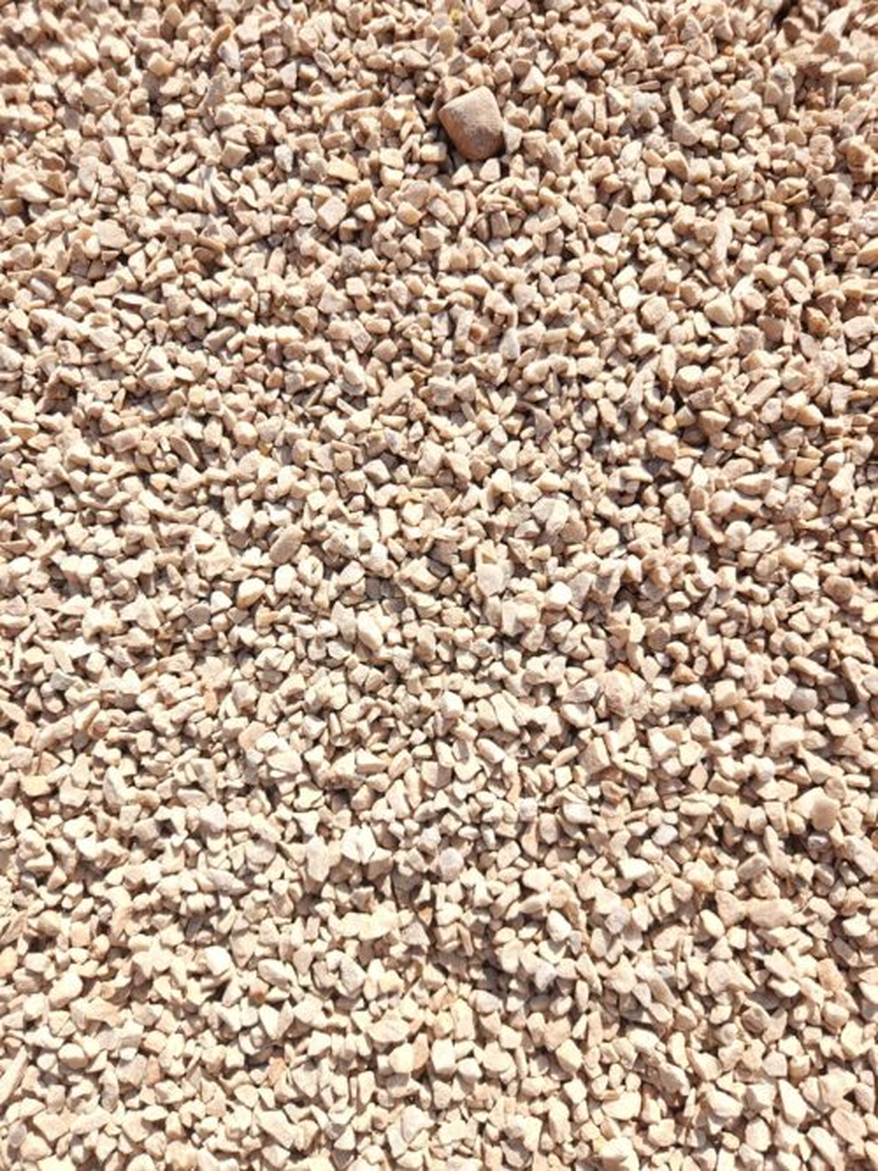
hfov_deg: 58.9
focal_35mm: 23
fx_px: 778
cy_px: 586
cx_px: 439
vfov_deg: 73.9
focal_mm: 5.4
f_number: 1.8
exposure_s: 1/711
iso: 20
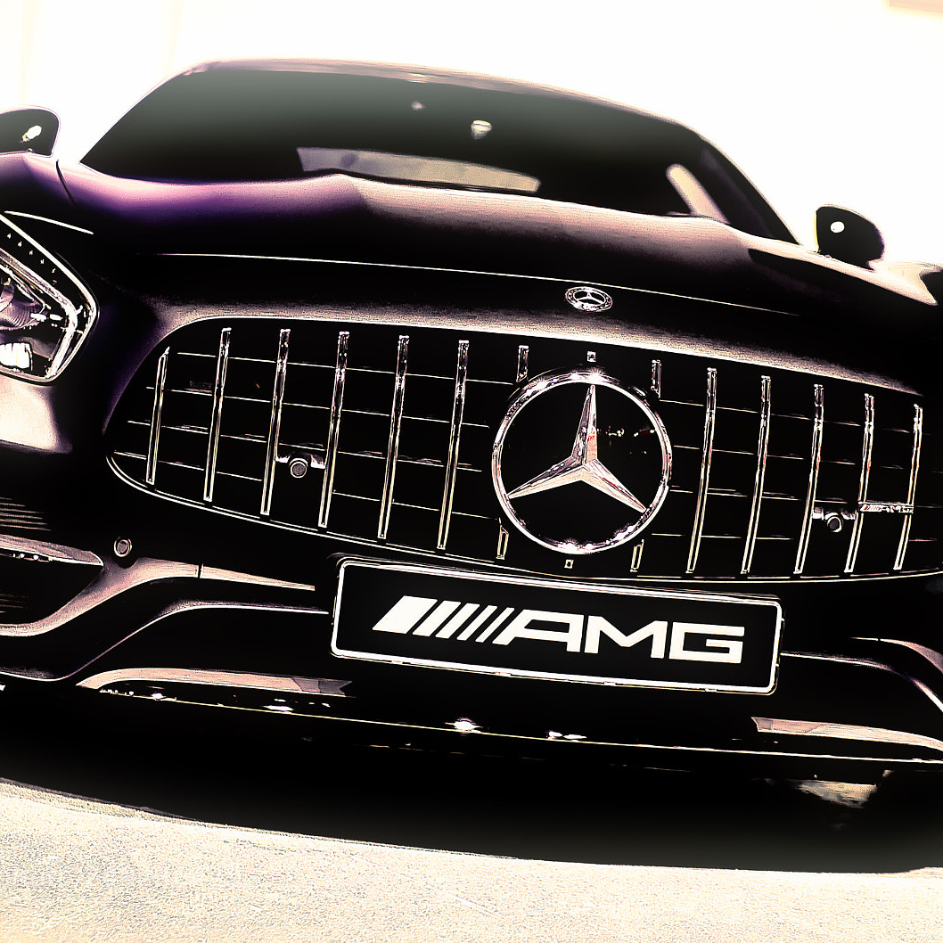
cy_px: 471
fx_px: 1387
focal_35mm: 45
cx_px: 488
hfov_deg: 37.5
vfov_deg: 37.6
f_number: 1.6
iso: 400
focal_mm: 35
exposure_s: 1/40
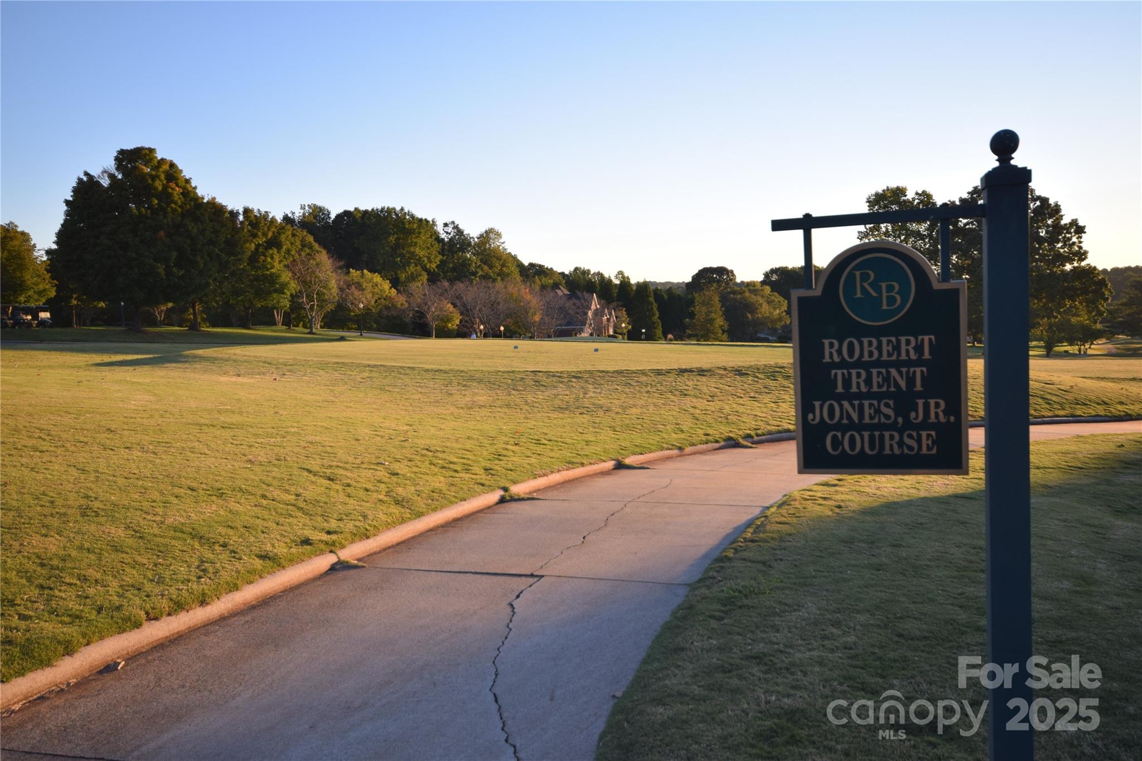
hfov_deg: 61.9
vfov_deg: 43.6
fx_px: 952
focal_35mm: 30
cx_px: 571
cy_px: 380
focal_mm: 20
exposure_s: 1/250
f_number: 8
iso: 400
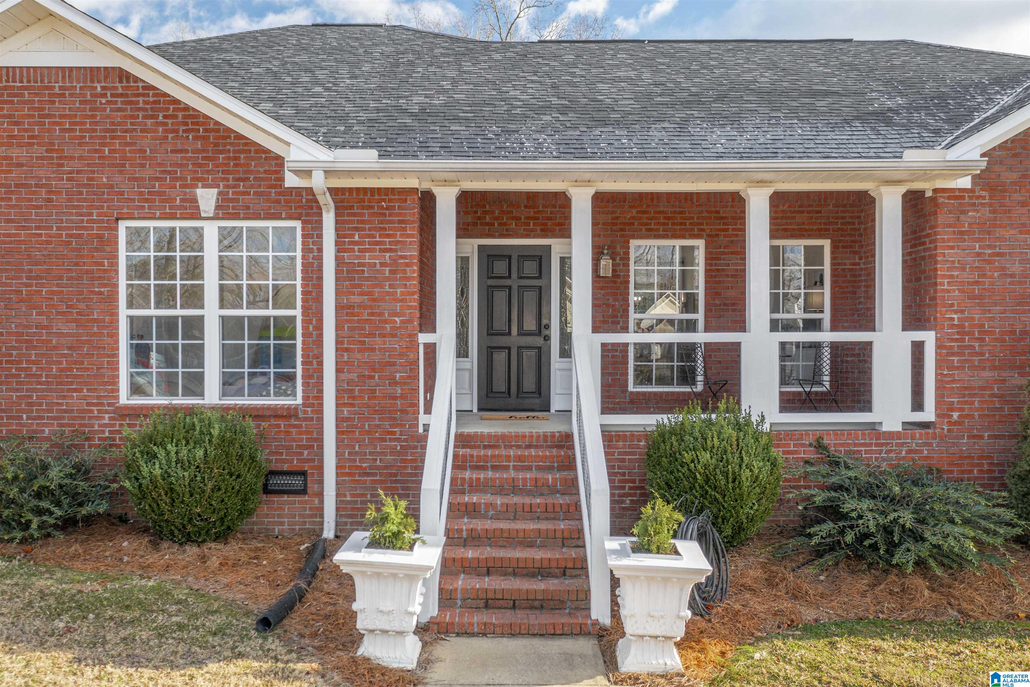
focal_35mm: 28
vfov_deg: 46.4
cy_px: 344
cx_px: 515
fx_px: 801
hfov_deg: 65.5
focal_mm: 10.26
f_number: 3.5
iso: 100
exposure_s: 1/160
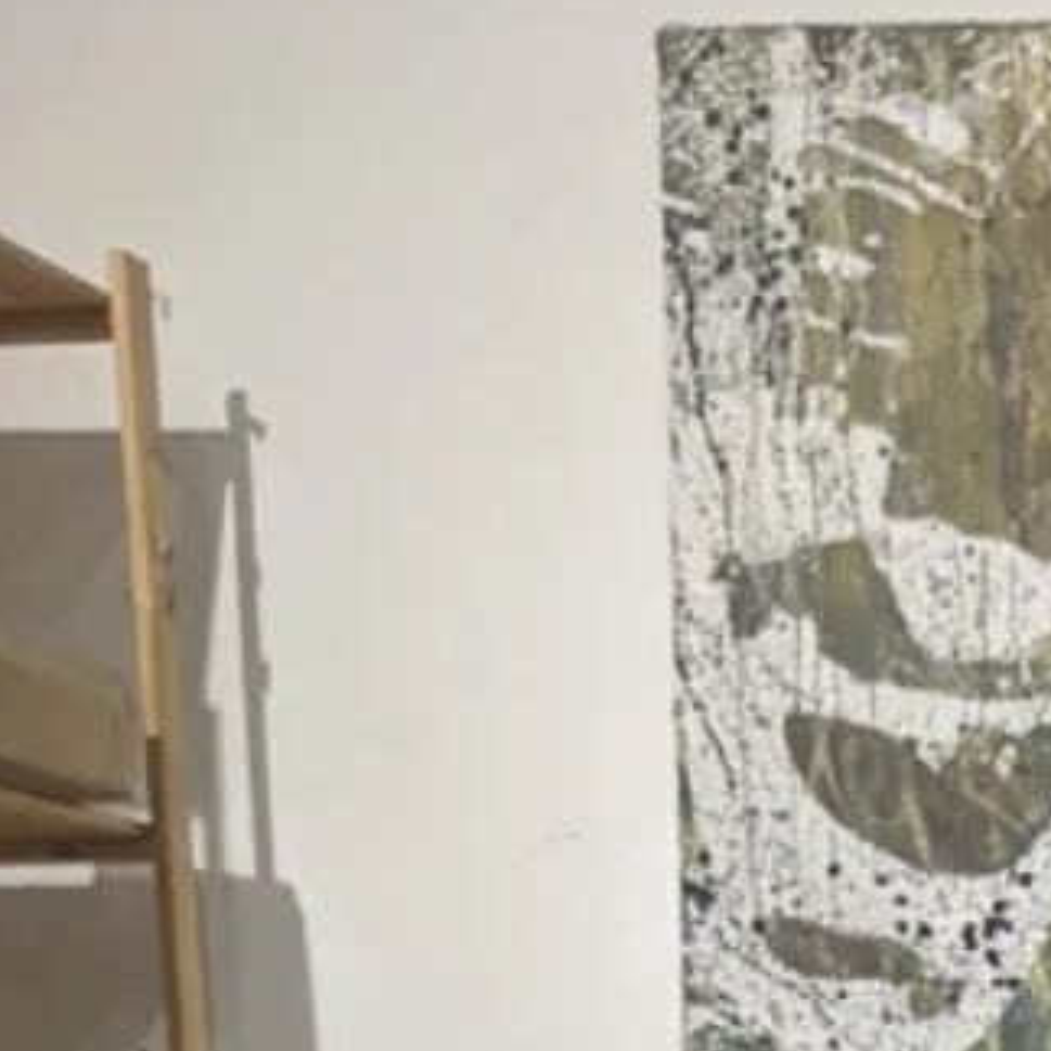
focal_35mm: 101
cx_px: 1656
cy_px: 2048
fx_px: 3469
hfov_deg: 15.6
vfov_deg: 14.5
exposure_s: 1/99.9
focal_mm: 4.44
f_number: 1.8
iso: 88
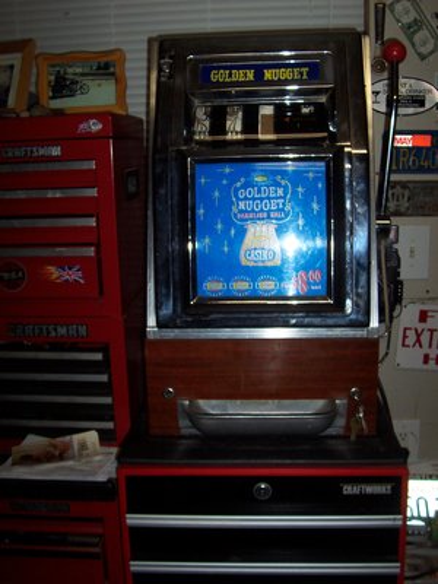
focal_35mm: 37
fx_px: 624
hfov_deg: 38.7
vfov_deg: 50.1
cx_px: 219
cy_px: 292
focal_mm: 5.6
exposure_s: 1/60
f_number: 2.8
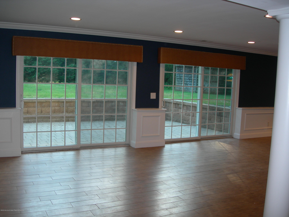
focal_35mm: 38
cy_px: 108
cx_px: 144
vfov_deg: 37.7
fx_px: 317
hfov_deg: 49.0
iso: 50
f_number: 2.8
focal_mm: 7.8
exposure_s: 1/30
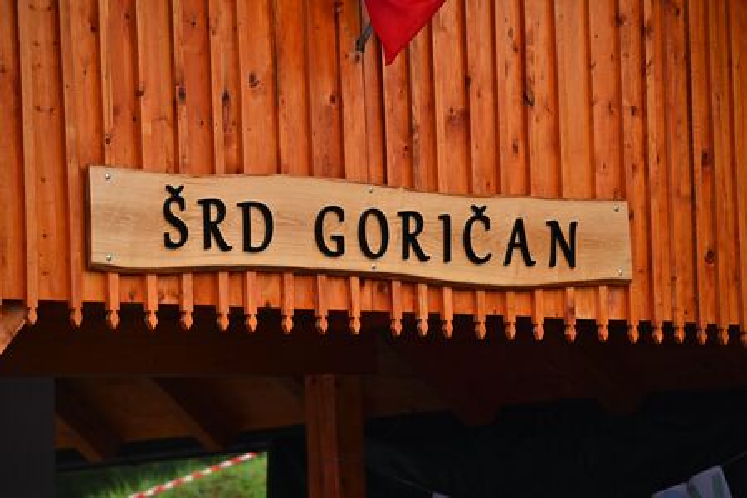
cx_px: 374
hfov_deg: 10.3
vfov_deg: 6.9
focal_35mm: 200
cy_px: 249
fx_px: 4150
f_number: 4.5
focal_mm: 200
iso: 1600
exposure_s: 1/400
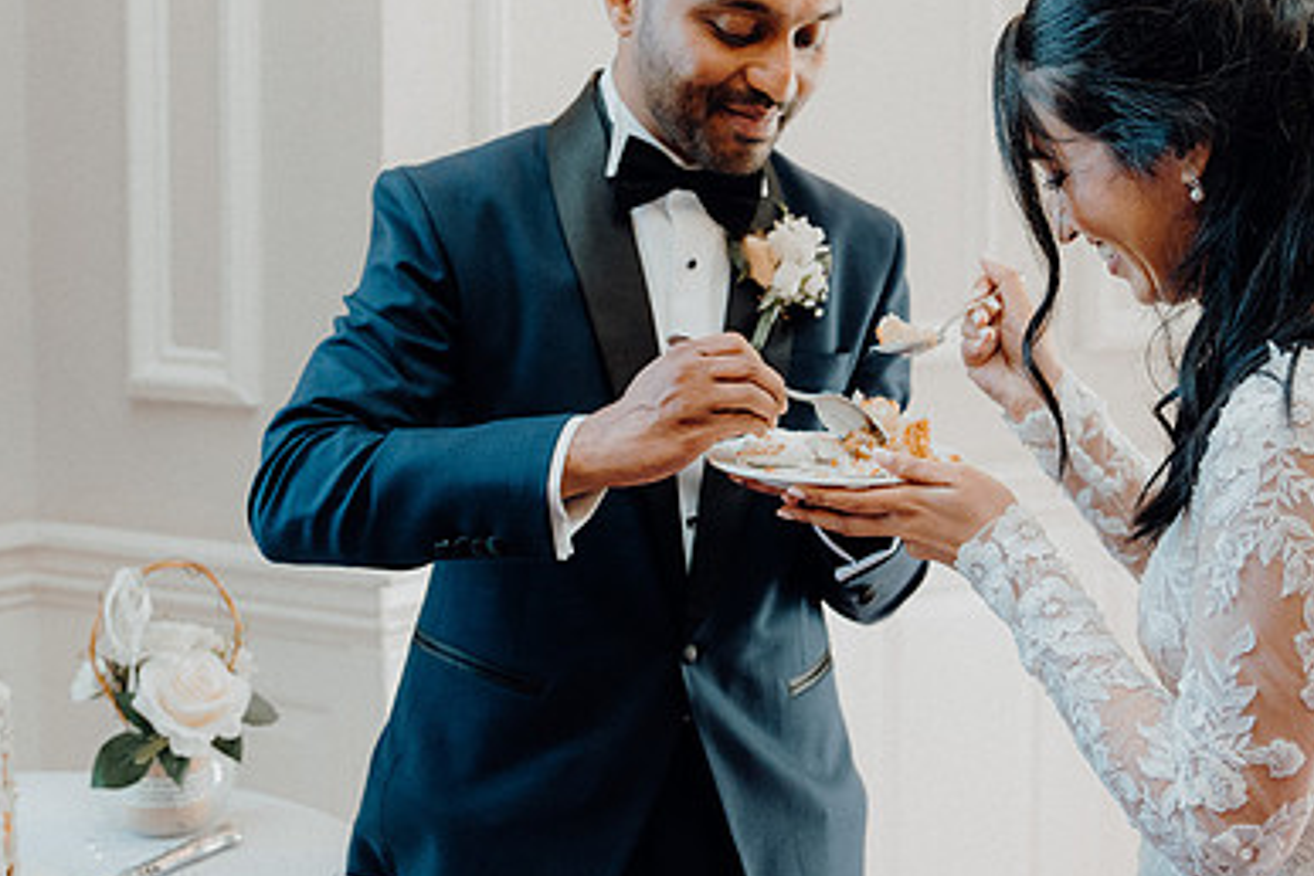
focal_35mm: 60
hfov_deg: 33.4
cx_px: 727
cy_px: 379
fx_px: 2190
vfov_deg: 22.6
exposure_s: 1/200
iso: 1250
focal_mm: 40
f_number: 3.5
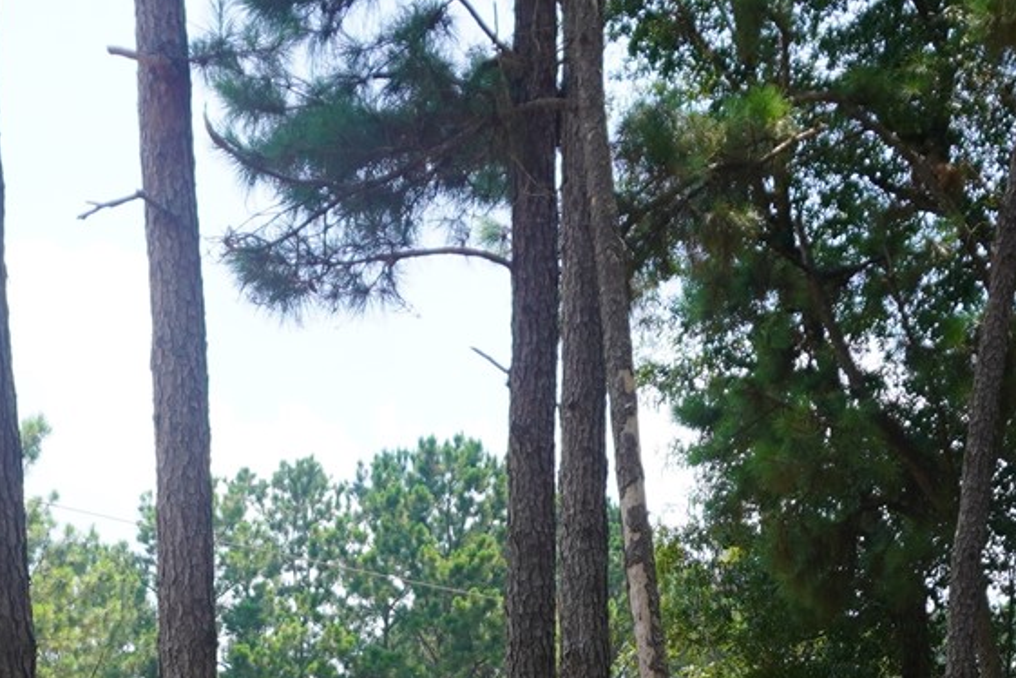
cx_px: 275
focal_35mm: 93
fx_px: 2624
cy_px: 1283
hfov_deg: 21.7
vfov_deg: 13.1
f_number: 5
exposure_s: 1/250
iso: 100
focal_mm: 16
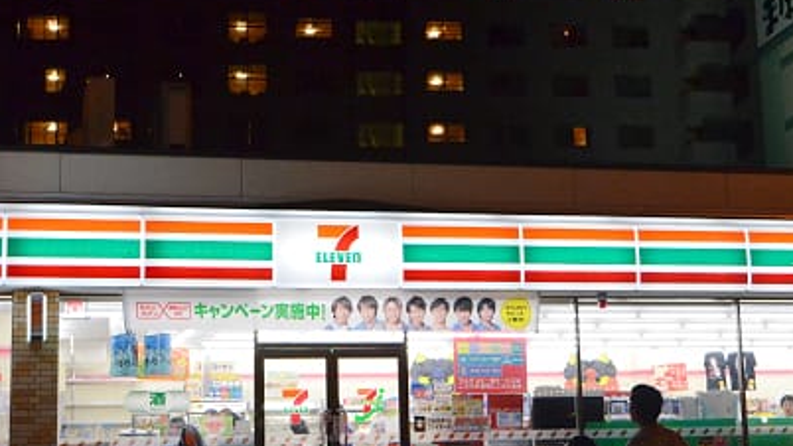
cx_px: 370
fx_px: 1405
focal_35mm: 67
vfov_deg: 18.0
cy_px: 195
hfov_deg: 31.5
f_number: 5
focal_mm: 27
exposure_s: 1/250
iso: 3200
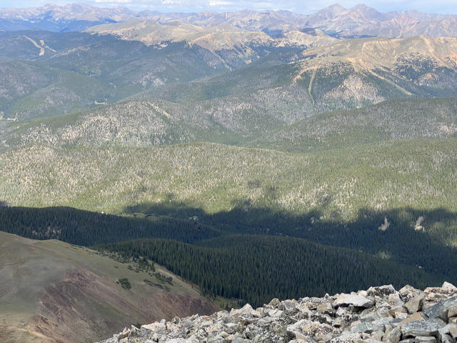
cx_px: 228
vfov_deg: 28.0
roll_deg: +0.4
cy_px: 172
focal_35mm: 52
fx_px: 687
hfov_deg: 36.8
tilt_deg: -14.3
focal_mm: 6
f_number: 2
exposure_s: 1/1089
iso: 20
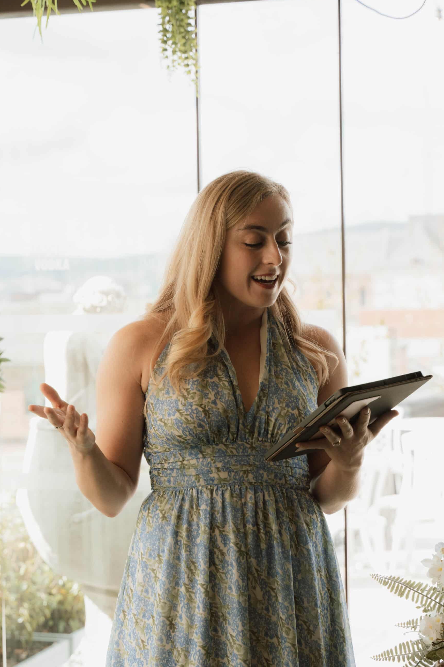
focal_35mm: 82
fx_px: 1517
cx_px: 239
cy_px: 382
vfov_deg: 24.7
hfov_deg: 16.6
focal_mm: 55
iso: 800
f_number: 4
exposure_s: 1/800
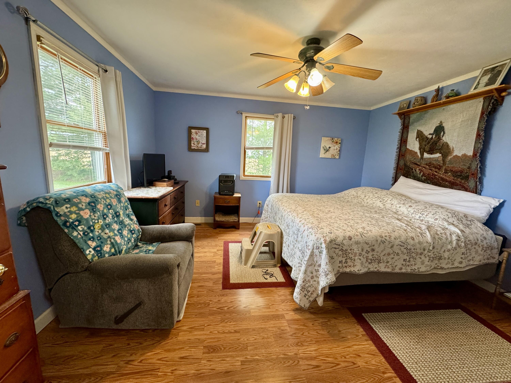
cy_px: 192
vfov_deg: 85.7
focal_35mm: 14
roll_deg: -2.9
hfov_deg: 102.1
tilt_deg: -10.3
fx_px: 207
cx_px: 256
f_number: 2.2
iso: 320
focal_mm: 2.22
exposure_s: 1/120
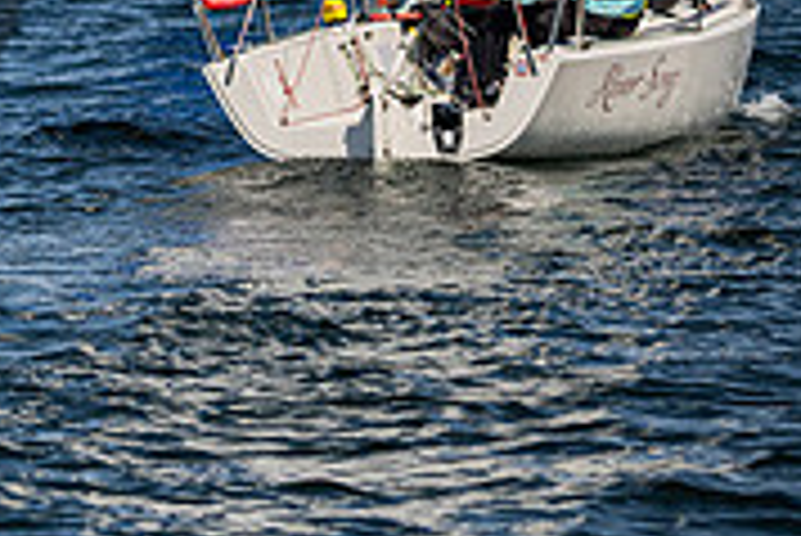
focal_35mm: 604
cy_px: -101
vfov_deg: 2.3
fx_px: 13450
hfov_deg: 3.4
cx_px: -495
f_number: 5.6
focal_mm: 180
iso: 320
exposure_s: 1/4000
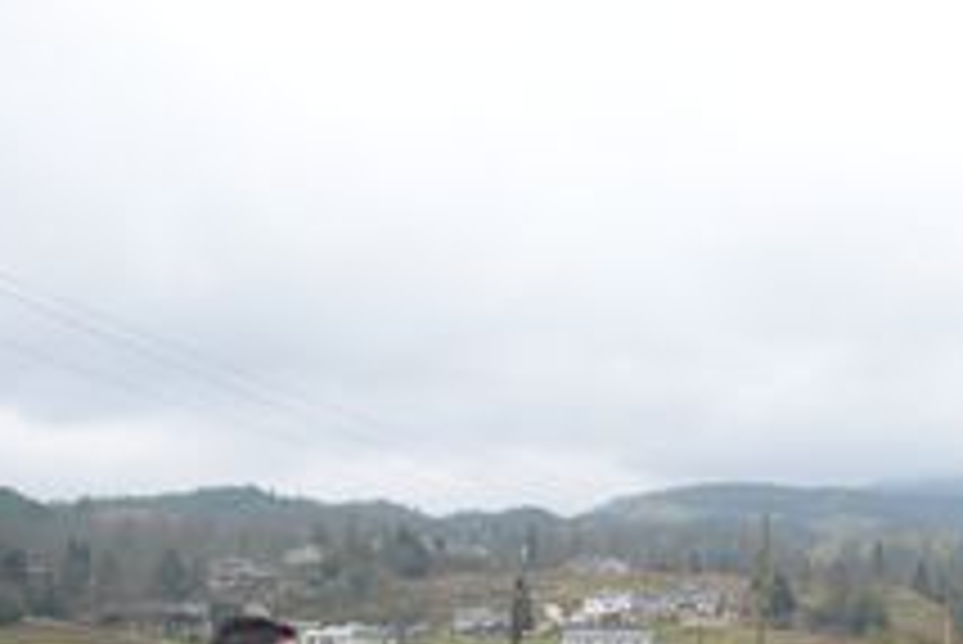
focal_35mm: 56
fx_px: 1499
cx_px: 855
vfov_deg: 23.2
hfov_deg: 33.8
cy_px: 653
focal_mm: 24
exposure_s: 1/8000
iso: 1250
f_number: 2.8
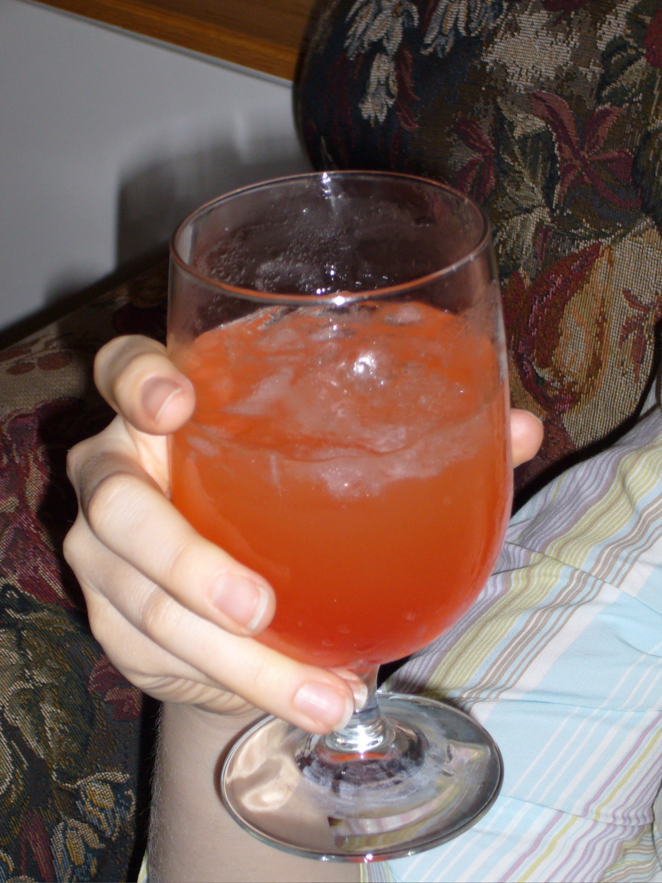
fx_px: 2677
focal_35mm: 105
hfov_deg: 14.1
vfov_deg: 18.7
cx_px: 331
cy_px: 442
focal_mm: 17.4
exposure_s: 1/60
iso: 125
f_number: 5
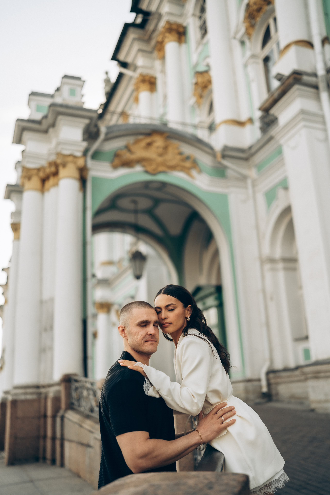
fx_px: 481
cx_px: 165
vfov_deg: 54.4
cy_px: 248
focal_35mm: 35
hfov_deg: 37.9
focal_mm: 35
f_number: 1.2
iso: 100
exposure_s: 1/250
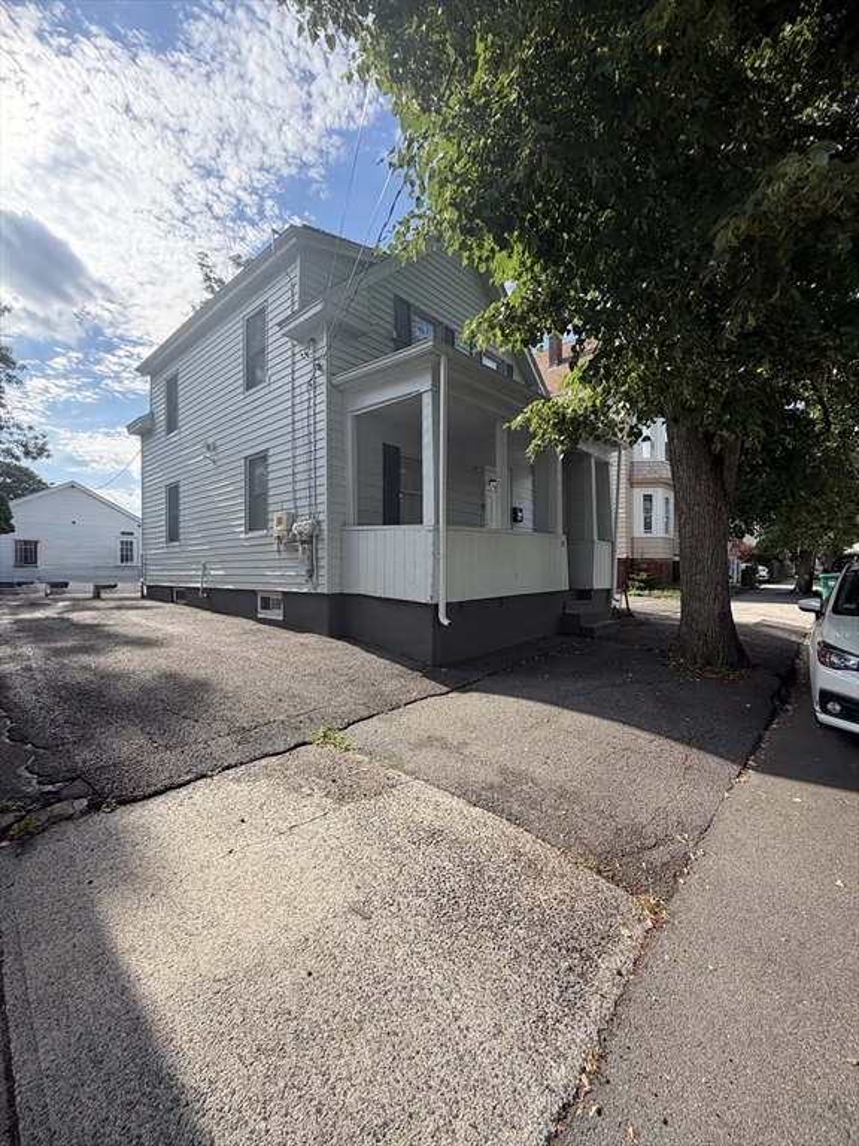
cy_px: 573
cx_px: 430
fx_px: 463
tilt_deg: -0.7
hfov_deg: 85.7
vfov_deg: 102.1
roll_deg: +0.2
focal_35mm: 14
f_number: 2.2
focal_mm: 2.22
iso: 40
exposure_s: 1/619
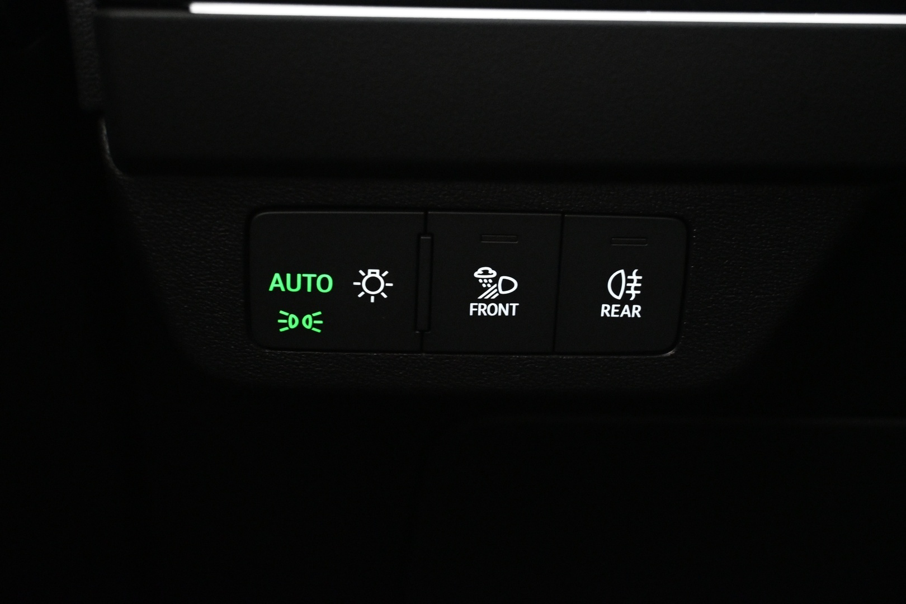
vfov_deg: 26.5
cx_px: 453
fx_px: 1283
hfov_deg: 38.9
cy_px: 302
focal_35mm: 51
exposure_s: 1/8
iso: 4000
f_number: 5
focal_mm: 34
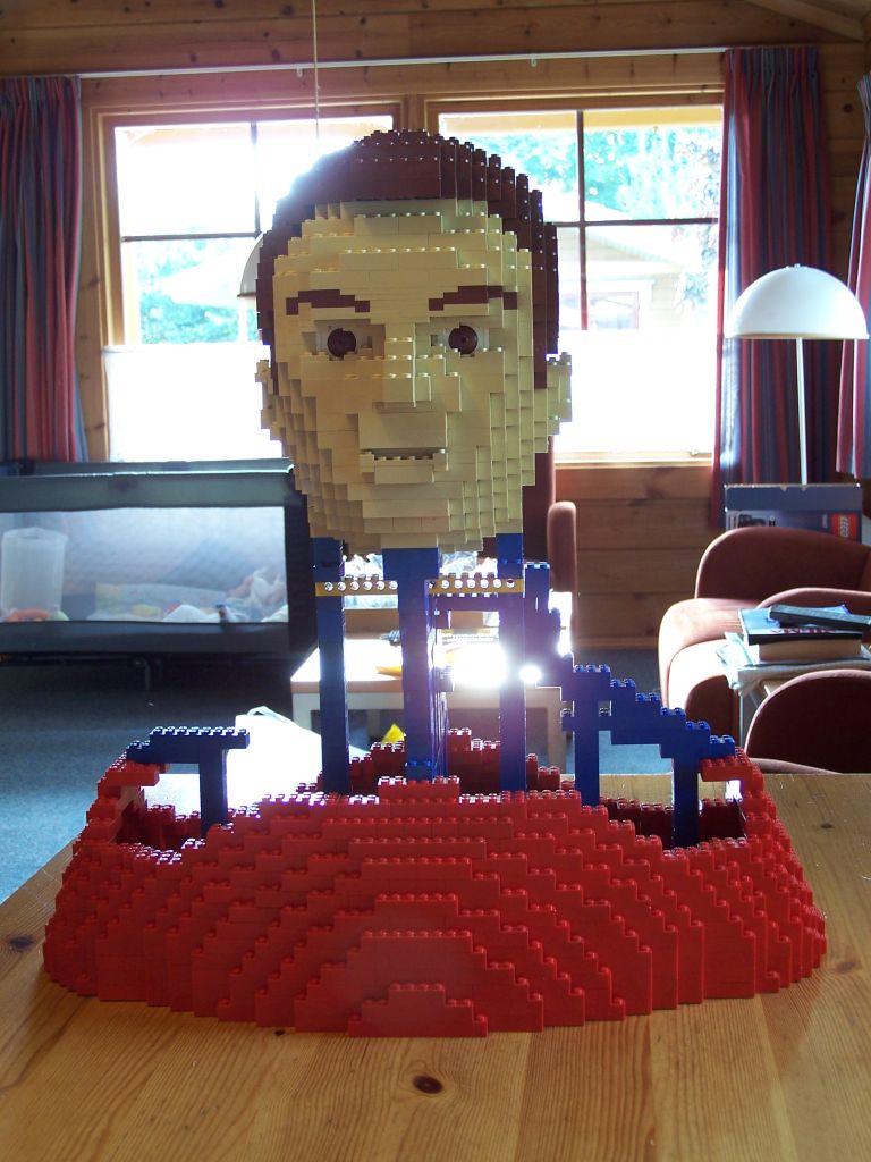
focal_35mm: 51
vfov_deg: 37.5
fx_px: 1711
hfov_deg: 28.6
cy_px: 581
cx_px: 436
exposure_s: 1/6
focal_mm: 8.5
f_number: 3
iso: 80
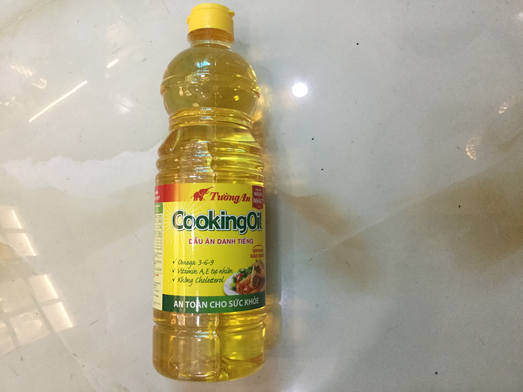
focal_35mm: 31
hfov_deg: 58.4
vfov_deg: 45.4
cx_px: 262
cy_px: 196
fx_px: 468
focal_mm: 3.3
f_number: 2.4
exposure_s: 1/33
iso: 200
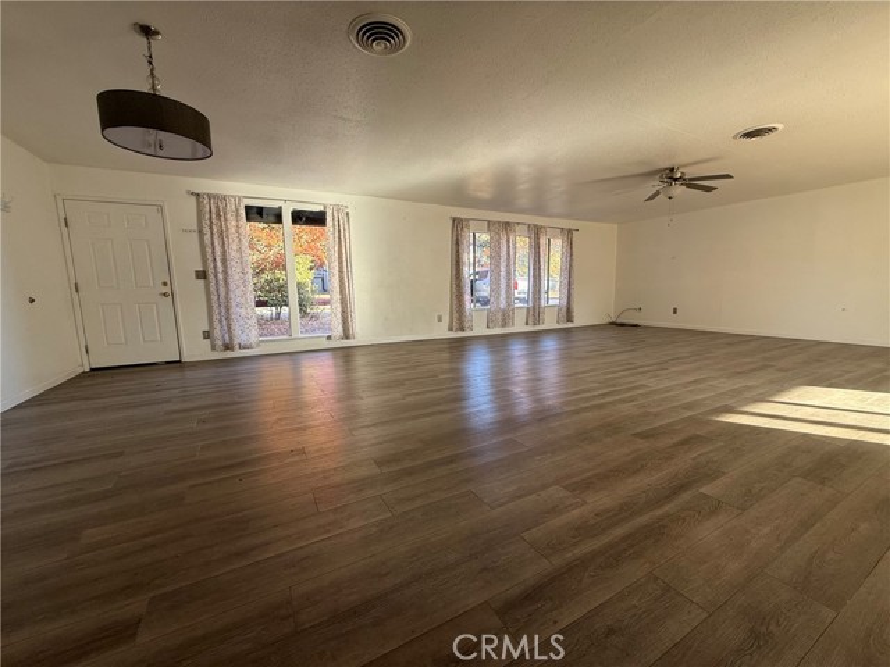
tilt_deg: -7.3
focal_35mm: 14
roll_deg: +0.7
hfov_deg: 102.1
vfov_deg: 85.7
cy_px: 334
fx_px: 360
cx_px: 445
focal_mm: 2.22
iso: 80
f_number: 2.2
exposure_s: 1/99
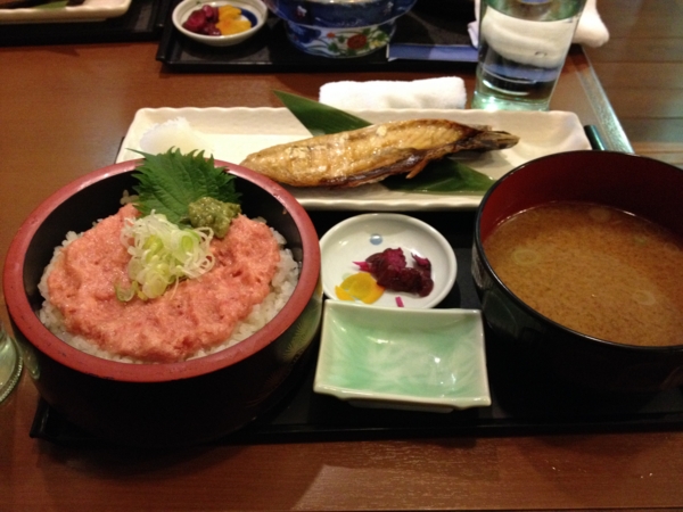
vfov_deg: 40.7
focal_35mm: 35
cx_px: 342
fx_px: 691
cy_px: 256
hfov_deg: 52.6
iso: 400
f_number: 2.4
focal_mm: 4.28
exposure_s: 1/20
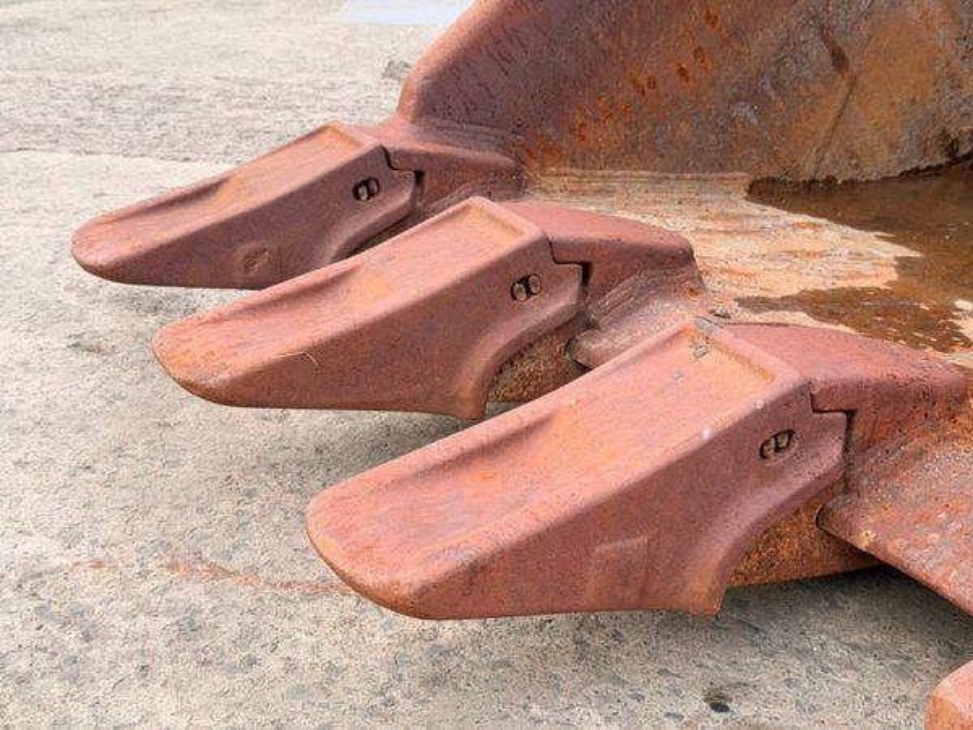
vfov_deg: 30.3
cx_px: 486
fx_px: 1349
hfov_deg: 39.7
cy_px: 365
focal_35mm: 48
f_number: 1.78
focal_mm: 6.76
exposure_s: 1/778
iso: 64
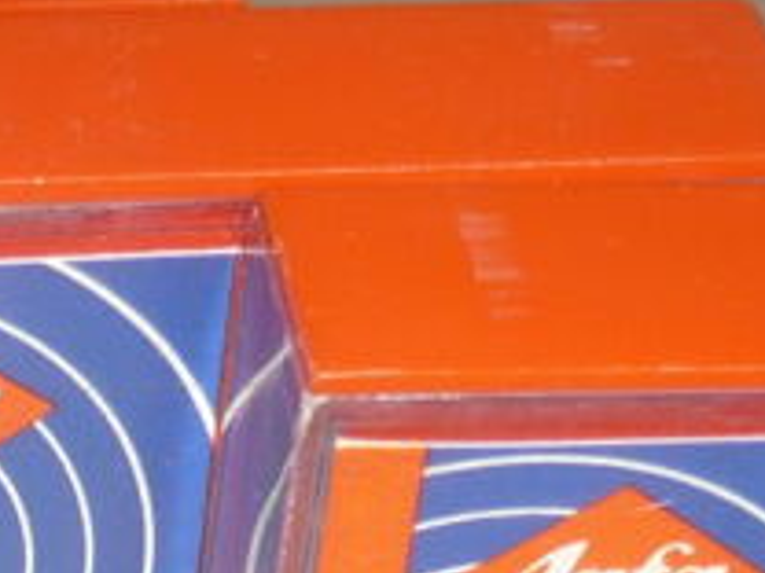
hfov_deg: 11.6
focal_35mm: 168
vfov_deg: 8.6
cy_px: 904
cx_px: -26
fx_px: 3713
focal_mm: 5.8
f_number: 2.8
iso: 100
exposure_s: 1/30
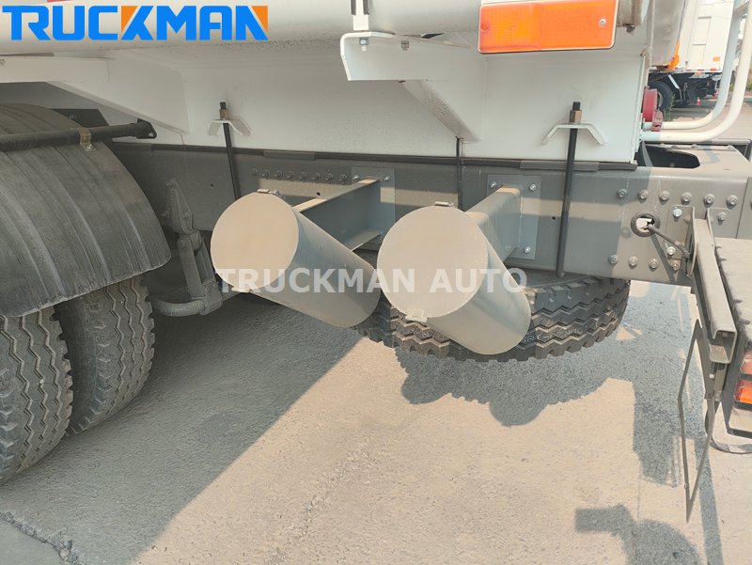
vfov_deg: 54.9
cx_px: 376
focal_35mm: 25
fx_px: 543
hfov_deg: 69.4
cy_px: 282
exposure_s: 1/1105
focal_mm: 4.71
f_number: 1.79
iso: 50
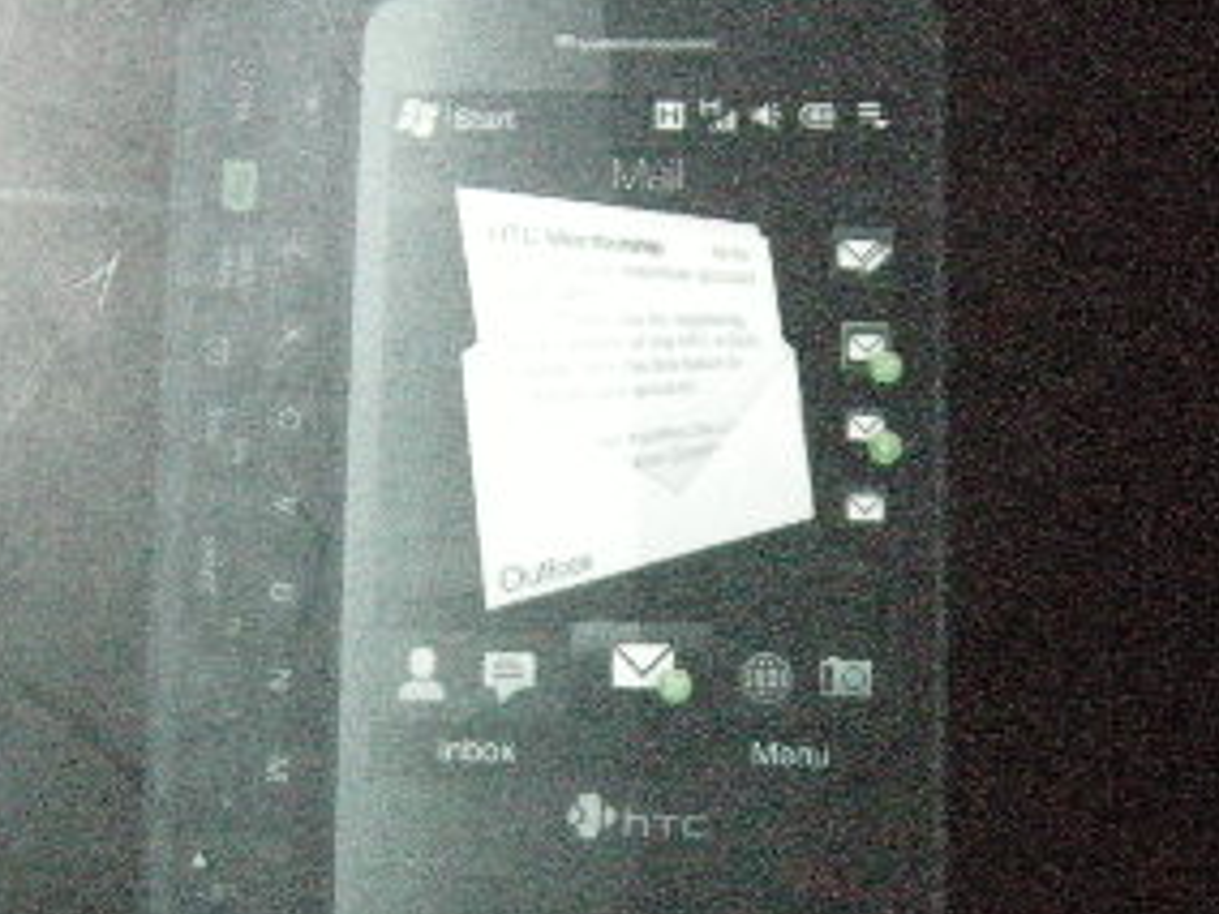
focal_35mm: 81
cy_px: 605
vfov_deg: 18.2
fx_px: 2852
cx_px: 713
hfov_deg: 24.1
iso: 1600
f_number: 2.7
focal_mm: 7.5
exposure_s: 1/130
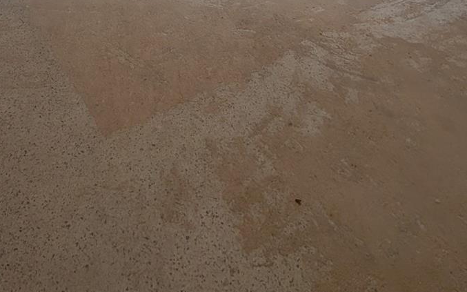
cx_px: 138
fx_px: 382
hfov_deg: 60.6
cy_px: -112
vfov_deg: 30.3
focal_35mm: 30
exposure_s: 1/1541
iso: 56
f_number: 1.7
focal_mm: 2.02
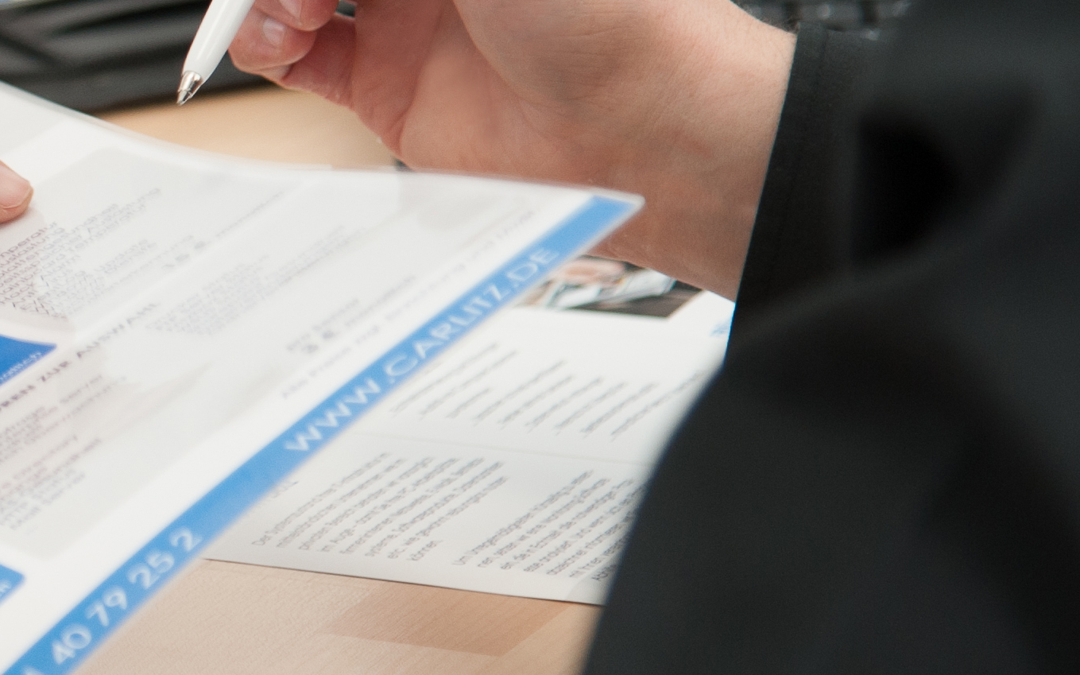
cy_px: 82
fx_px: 8917
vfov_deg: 4.3
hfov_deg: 6.8
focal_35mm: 303
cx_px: -531
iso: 400
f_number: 4.5
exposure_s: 1/100
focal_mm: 95
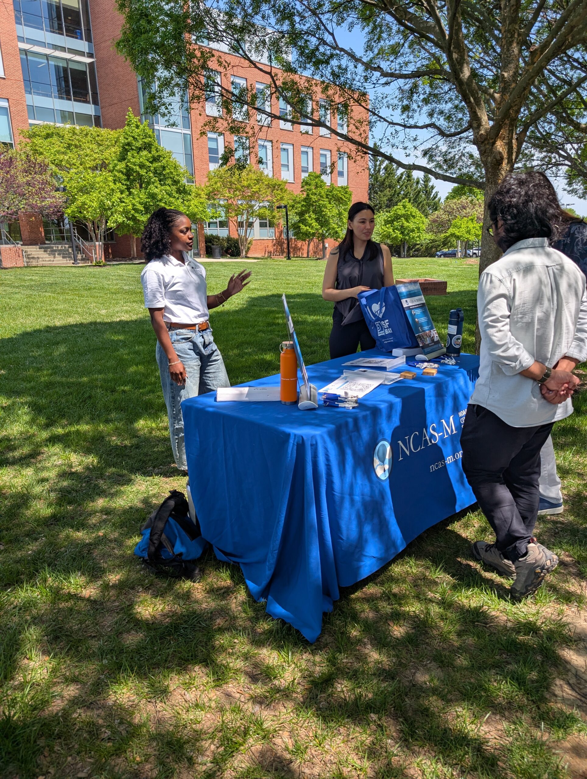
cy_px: 390
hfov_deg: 56.9
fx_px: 541
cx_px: 294
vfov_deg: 71.5
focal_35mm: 24
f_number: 1.68
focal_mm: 6.9
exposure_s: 1/582
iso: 19
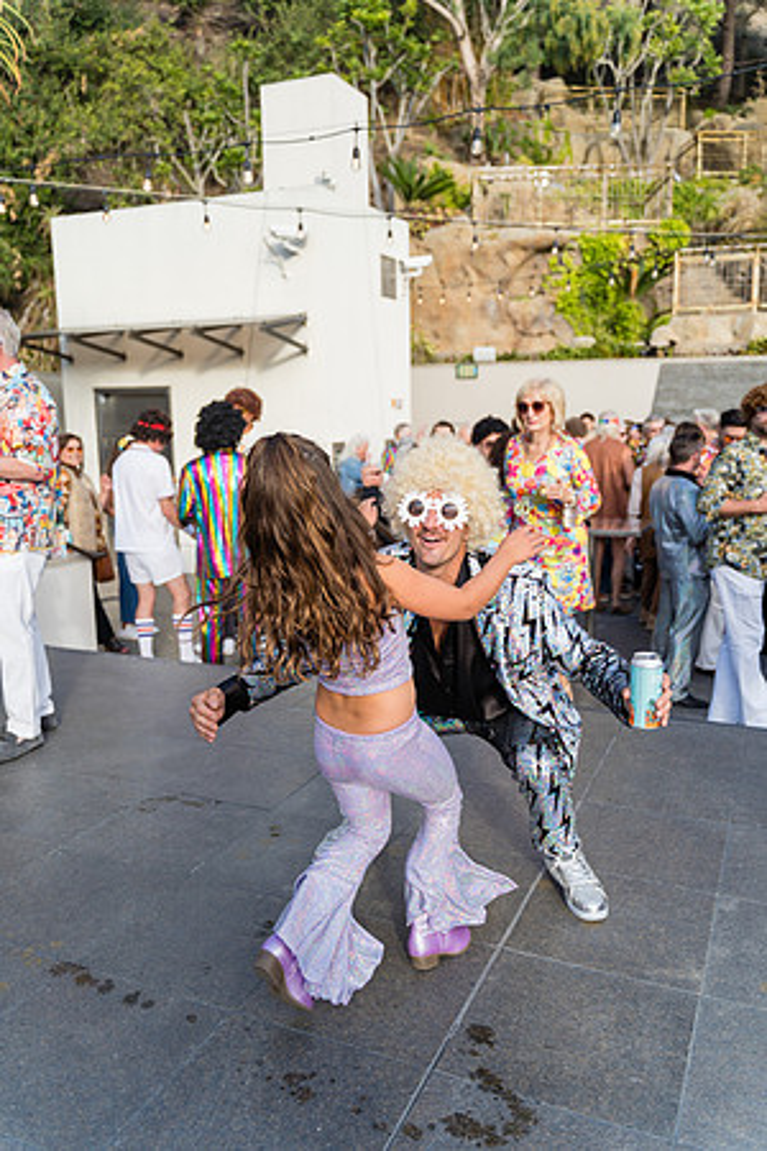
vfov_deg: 65.5
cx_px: 384
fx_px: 895
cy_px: 576
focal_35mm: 28
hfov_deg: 46.4
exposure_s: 1/1250
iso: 200
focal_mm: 28
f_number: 2.8
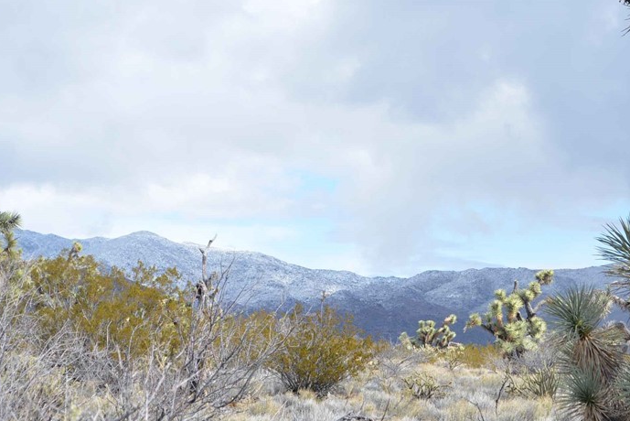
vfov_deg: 10.6
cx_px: 425
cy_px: 254
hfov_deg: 15.8
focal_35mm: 130
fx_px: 2272
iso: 100
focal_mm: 55
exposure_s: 1/160
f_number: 8
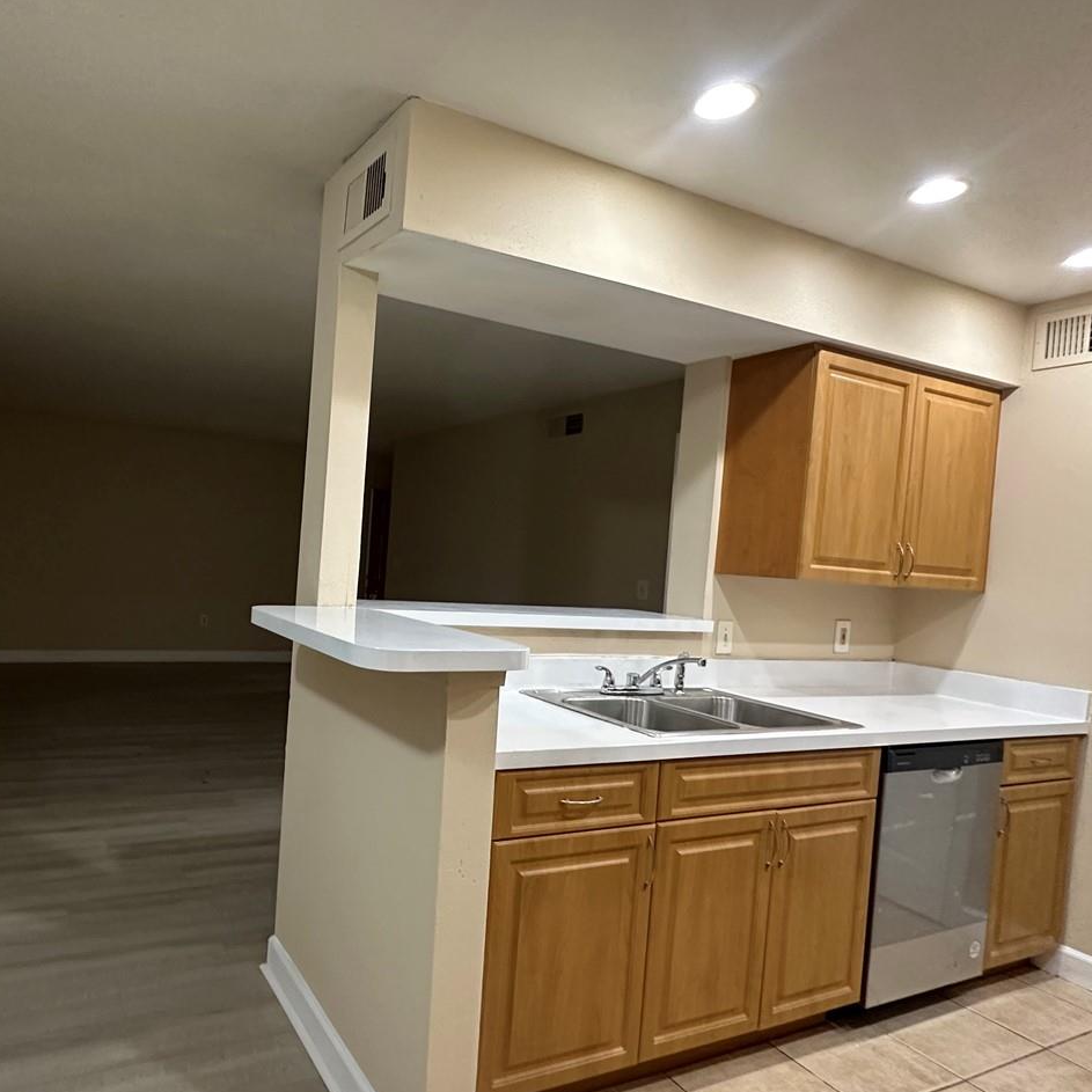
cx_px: 323
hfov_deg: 69.1
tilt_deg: -0.9
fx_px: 749
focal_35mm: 21
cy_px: 563
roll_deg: -3.6
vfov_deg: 72.1
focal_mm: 2.22
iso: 400
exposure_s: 1/60
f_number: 2.2
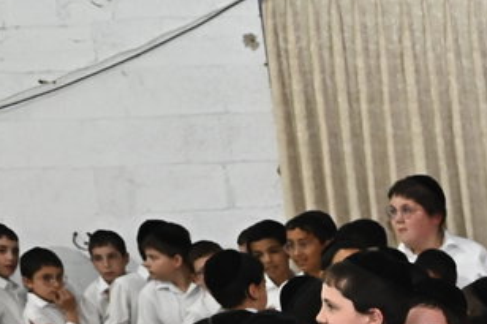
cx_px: 972
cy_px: 598
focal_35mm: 109
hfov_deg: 15.2
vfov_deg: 11.6
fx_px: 1474
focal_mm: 24
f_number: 6.3
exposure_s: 1/200
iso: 2500
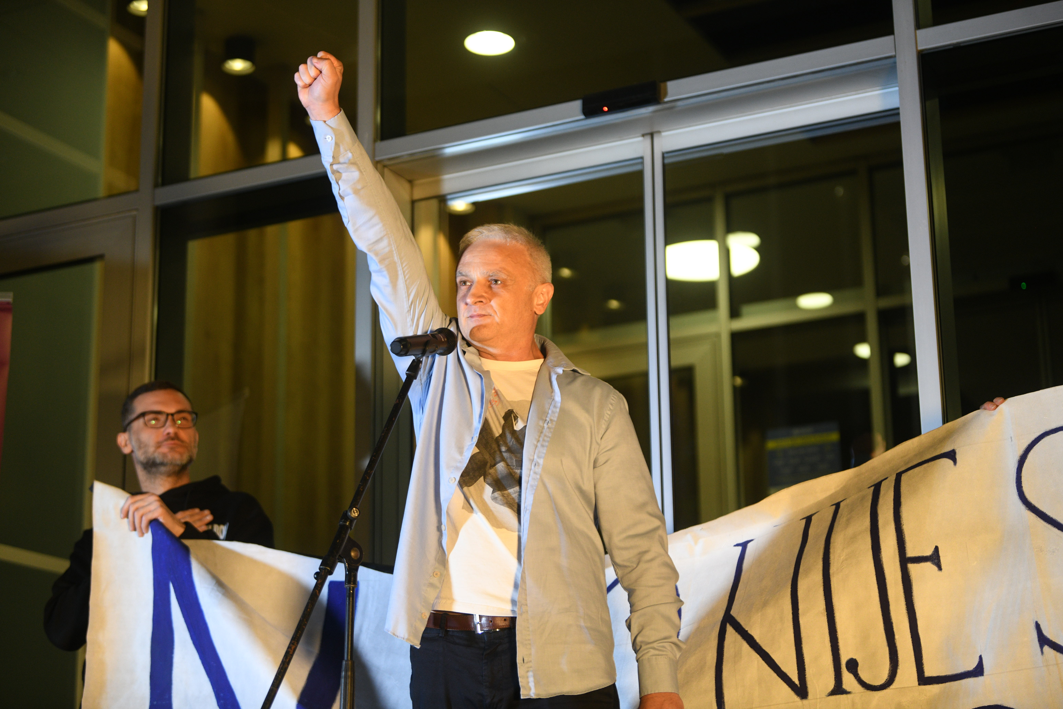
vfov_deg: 19.5
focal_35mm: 70
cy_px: 354
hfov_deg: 28.8
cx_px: 532
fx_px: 2067
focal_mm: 70
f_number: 2.8
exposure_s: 1/200
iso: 1250
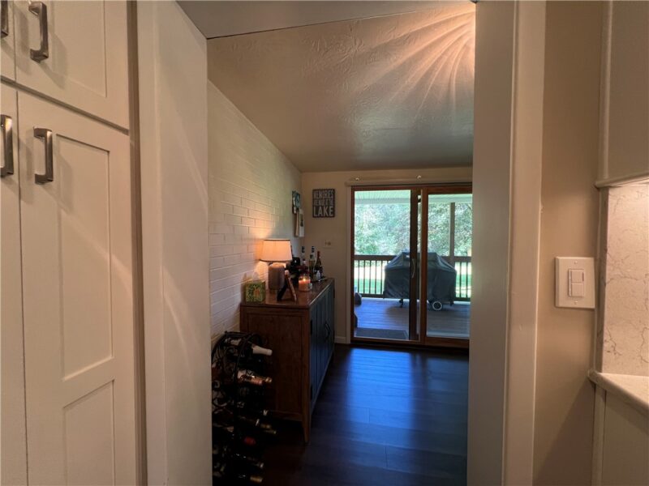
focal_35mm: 13
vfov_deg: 89.9
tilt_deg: -2.7
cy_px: 243
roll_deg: +0.1
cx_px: 324
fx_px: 244
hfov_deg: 106.2
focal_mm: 1.57
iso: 160
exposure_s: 1/60
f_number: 1.8
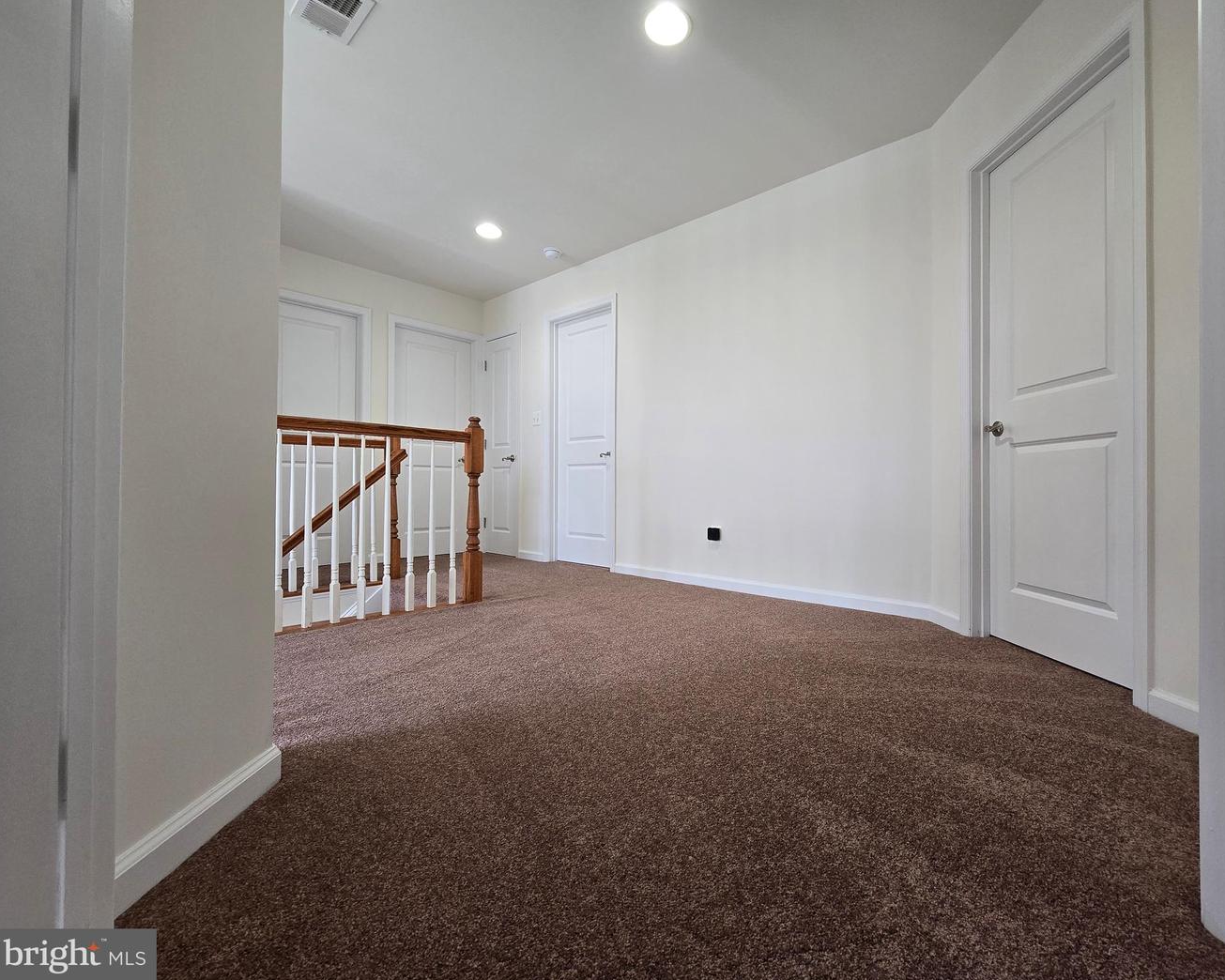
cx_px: 667
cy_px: 476
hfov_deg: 100.4
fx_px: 508
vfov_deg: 88.0
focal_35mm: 14
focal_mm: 2.2
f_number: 2.2
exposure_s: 1/60
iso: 100
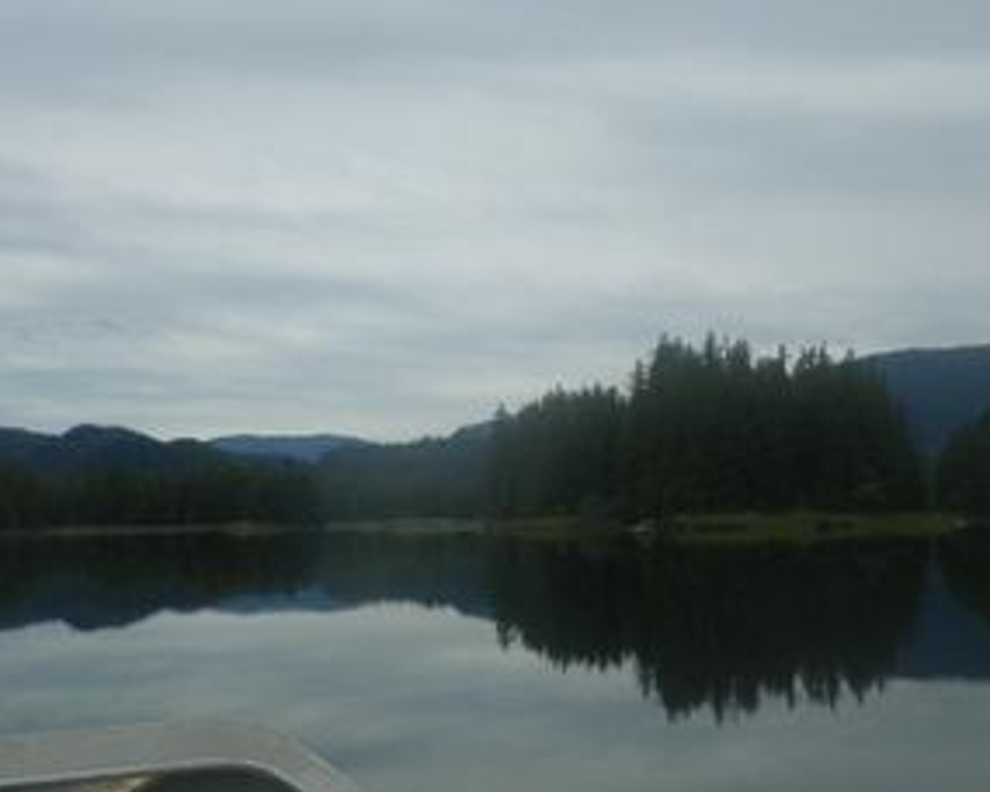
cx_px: 476
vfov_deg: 31.4
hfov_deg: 38.8
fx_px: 1406
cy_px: 436
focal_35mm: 48
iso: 100
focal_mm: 5
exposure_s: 1/400
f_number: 4.2
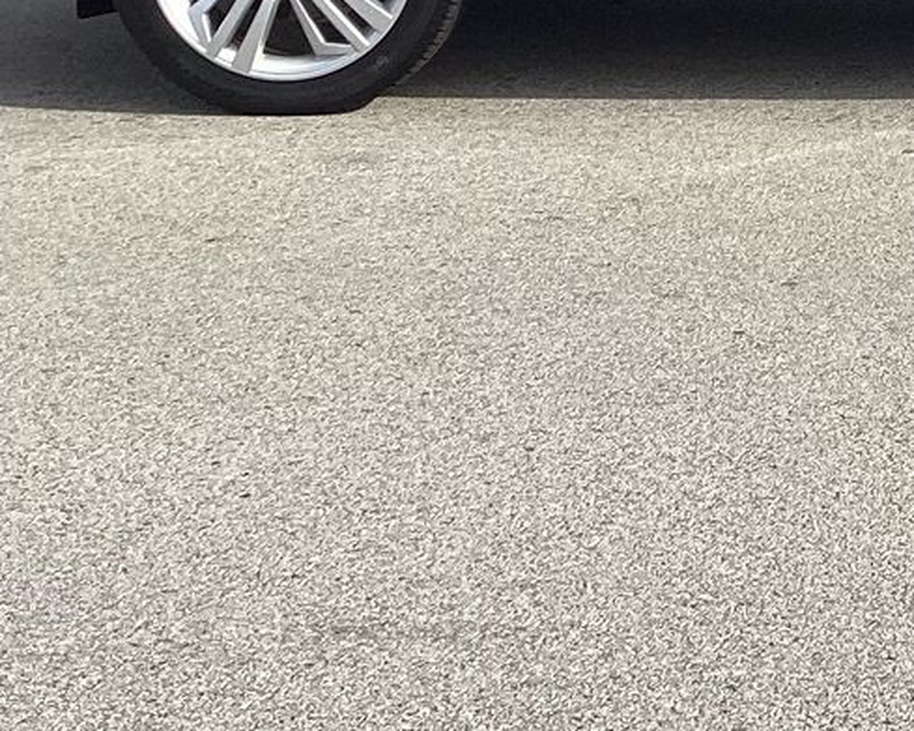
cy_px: -170
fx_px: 2678
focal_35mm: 99
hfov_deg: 18.6
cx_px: 1032
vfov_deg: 15.0
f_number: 2.4
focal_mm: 3.3
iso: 25
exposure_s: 1/1217
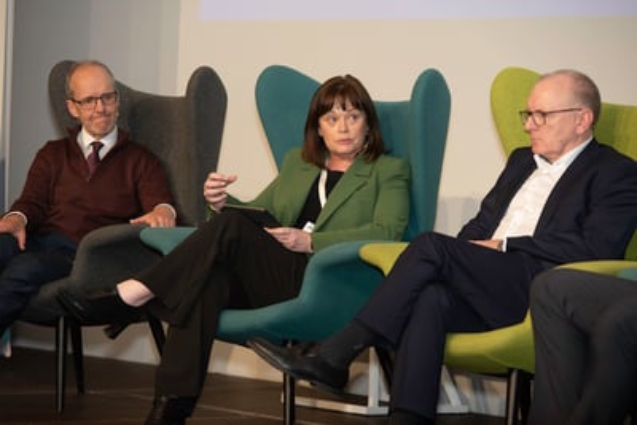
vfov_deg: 8.3
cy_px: 212
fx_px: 2920
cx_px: 318
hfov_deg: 12.4
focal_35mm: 165
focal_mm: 165
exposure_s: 1/250
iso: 1000
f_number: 5.6
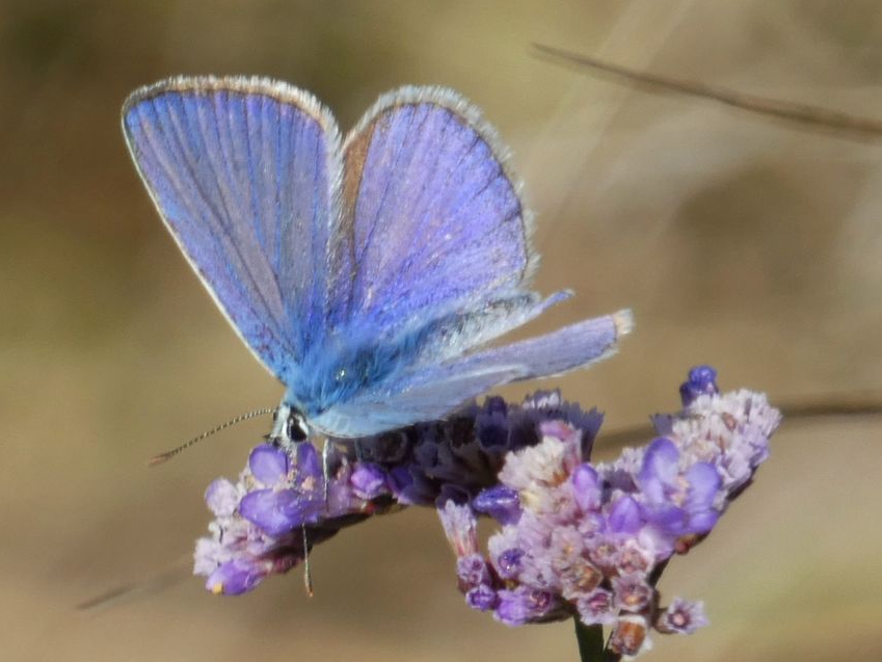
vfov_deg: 2.1
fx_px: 17915
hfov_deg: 2.8
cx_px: 441
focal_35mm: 703
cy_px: 330
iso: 80
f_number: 5.6
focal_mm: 125.5
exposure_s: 1/160
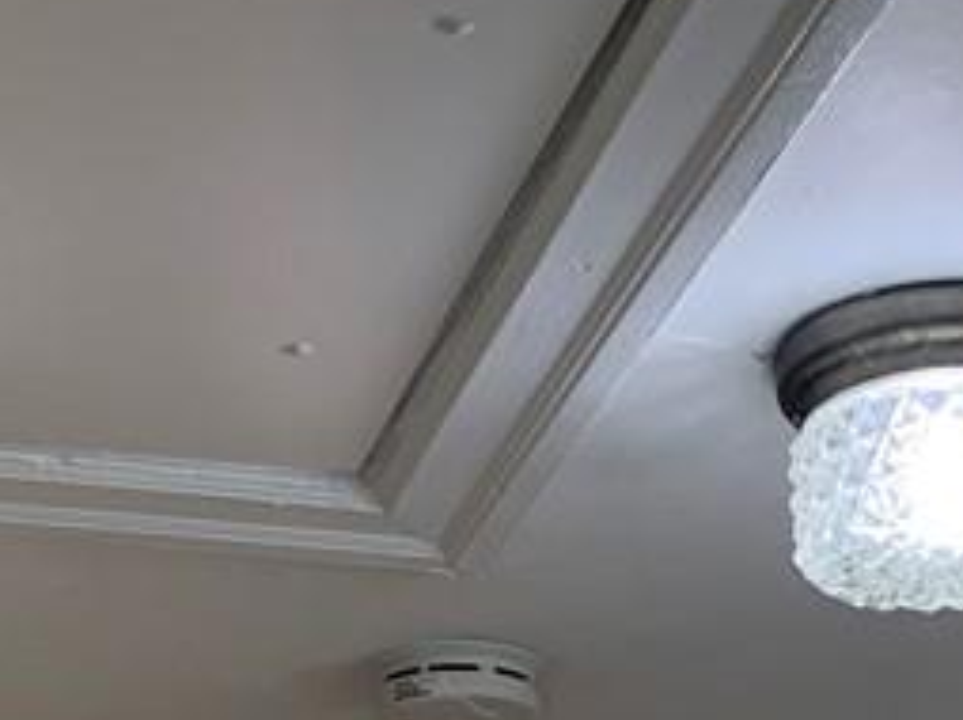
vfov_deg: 12.7
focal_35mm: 105
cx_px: 656
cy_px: 1338
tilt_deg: +5.1
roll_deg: +2.6
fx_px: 2918
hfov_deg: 18.7
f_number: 1.8
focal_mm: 4.25
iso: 100
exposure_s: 1/120
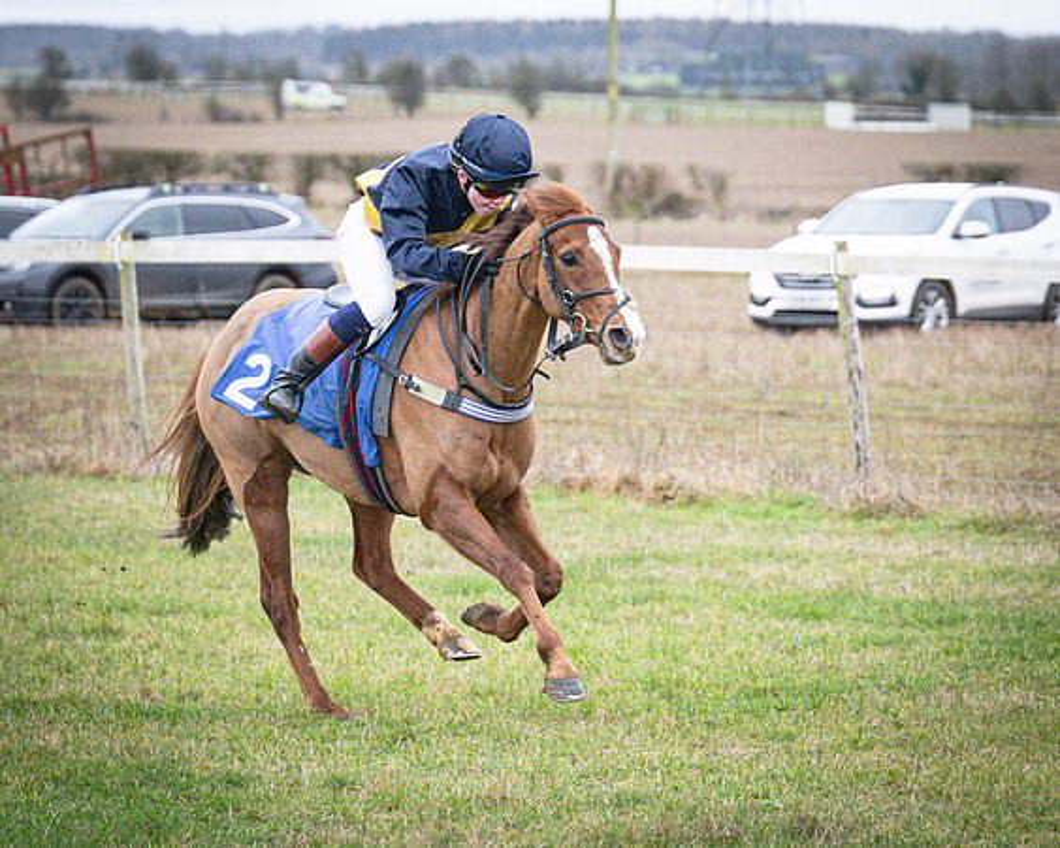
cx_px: 508
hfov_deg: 8.5
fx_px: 7103
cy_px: 415
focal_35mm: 226
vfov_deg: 6.8
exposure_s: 1/1000
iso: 1600
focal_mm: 85
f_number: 2.8
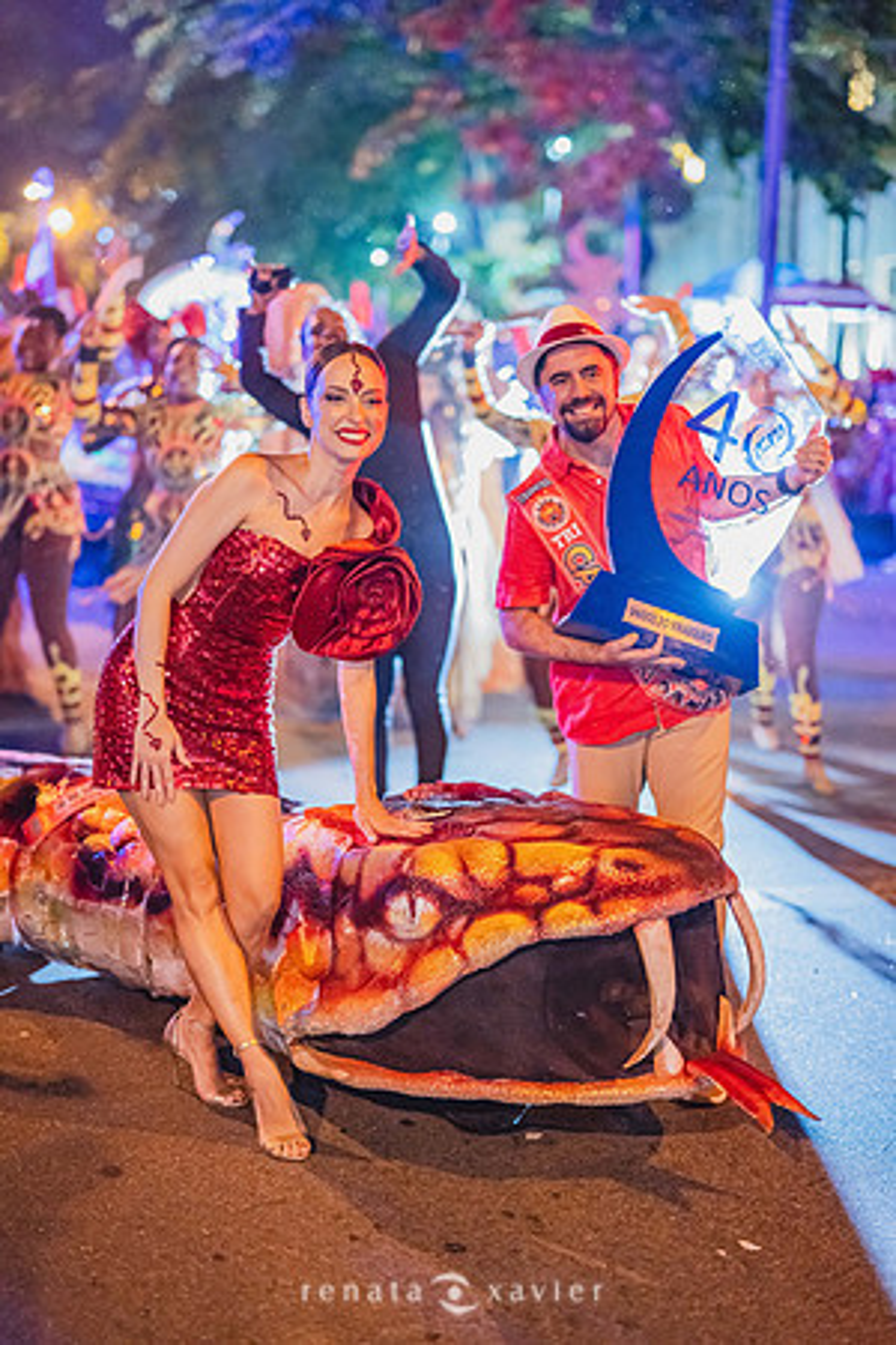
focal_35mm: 50
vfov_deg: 39.6
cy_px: 672
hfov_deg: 27.0
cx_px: 448
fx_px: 1867
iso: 6400
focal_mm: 50
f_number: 1.2
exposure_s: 1/200
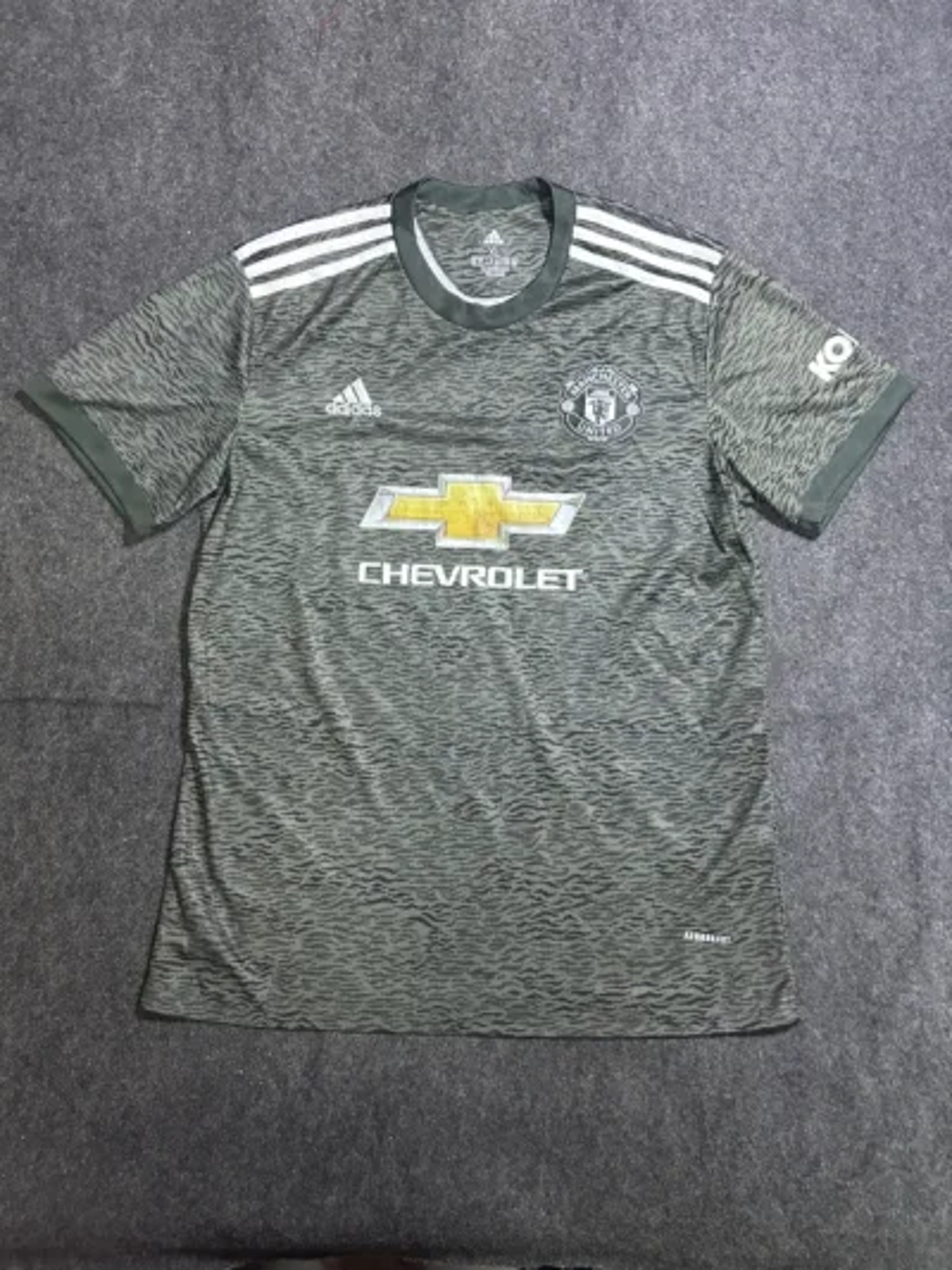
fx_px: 953
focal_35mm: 26
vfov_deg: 67.3
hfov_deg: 53.1
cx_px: 476
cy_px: 635
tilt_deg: -61.1
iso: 400
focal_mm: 5.7
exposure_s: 1/50
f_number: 1.5
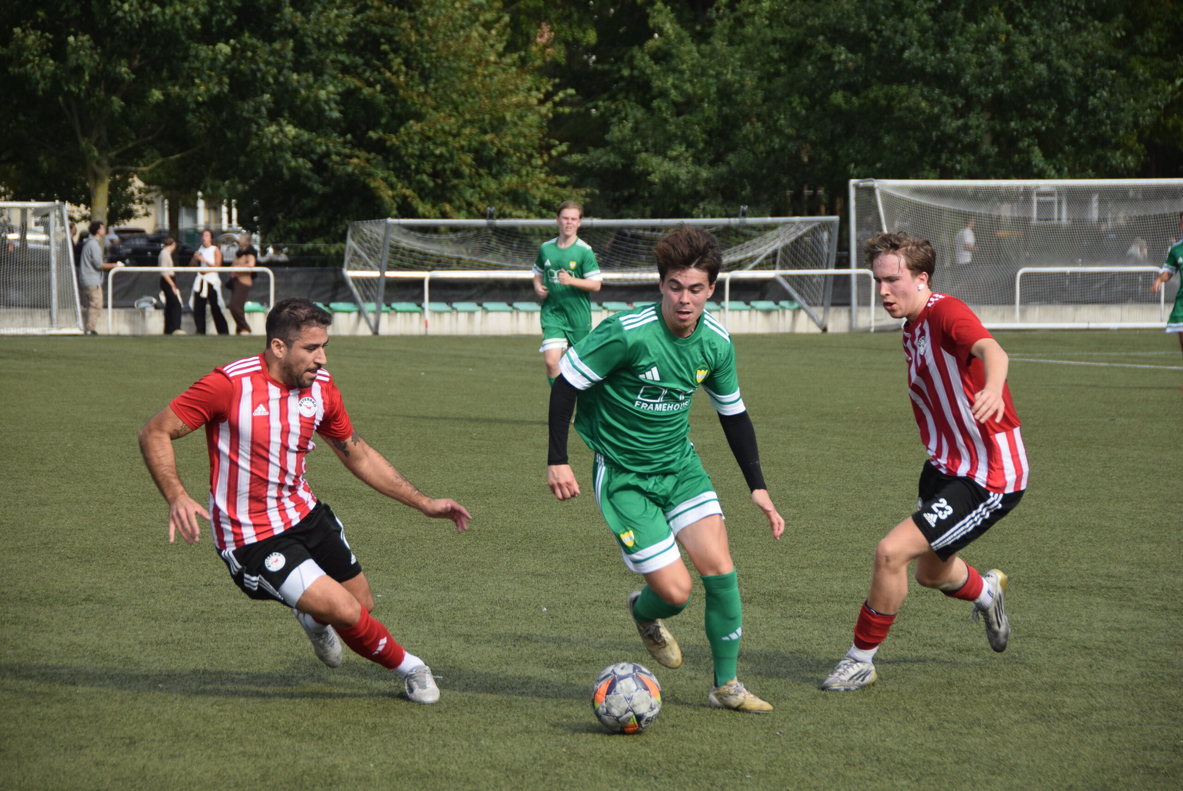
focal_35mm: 142
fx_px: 4686
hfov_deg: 14.4
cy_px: 396
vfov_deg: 9.6
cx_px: 592
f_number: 5.3
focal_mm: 95
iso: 400
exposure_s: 1/1250
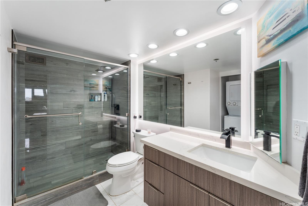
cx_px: 154
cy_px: 103
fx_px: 120
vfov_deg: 81.2
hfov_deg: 104.3
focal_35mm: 14
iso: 400
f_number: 9
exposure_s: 1/30
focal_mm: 14
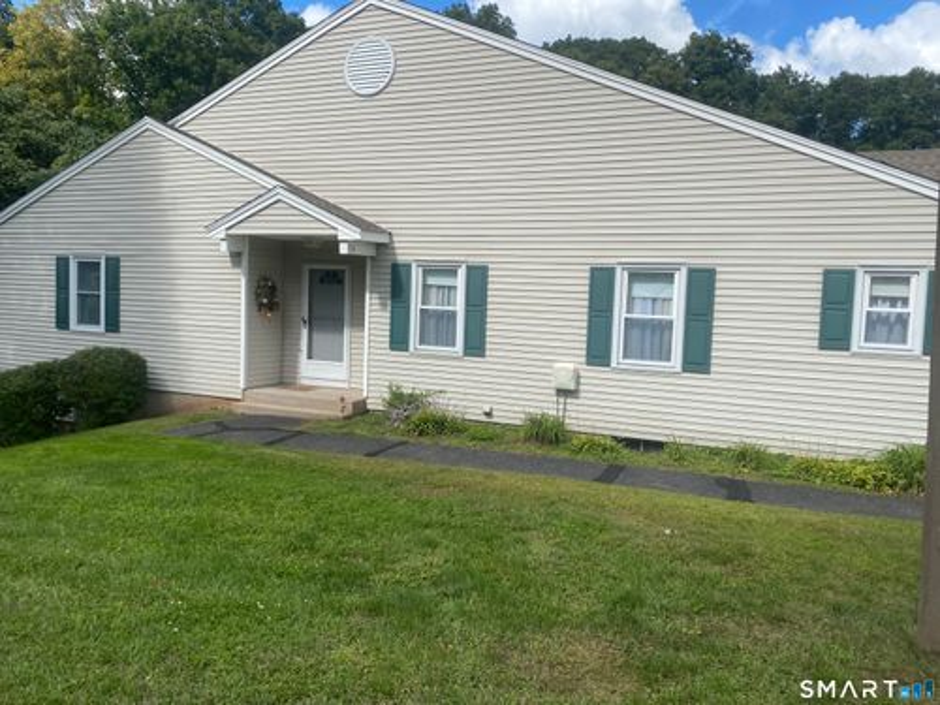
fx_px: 706
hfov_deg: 67.3
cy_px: 352
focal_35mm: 26
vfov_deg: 53.1
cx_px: 470
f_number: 1.8
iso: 32
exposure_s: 1/2183
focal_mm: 4.25
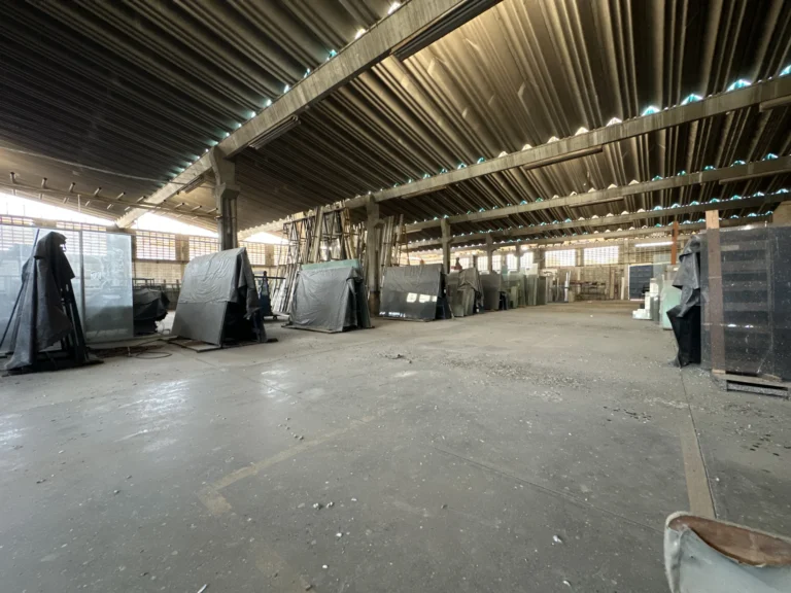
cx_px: 396
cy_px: 296
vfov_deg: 85.7
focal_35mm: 14
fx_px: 320
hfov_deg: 102.1
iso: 800
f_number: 2.2
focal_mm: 2.22
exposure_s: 1/60
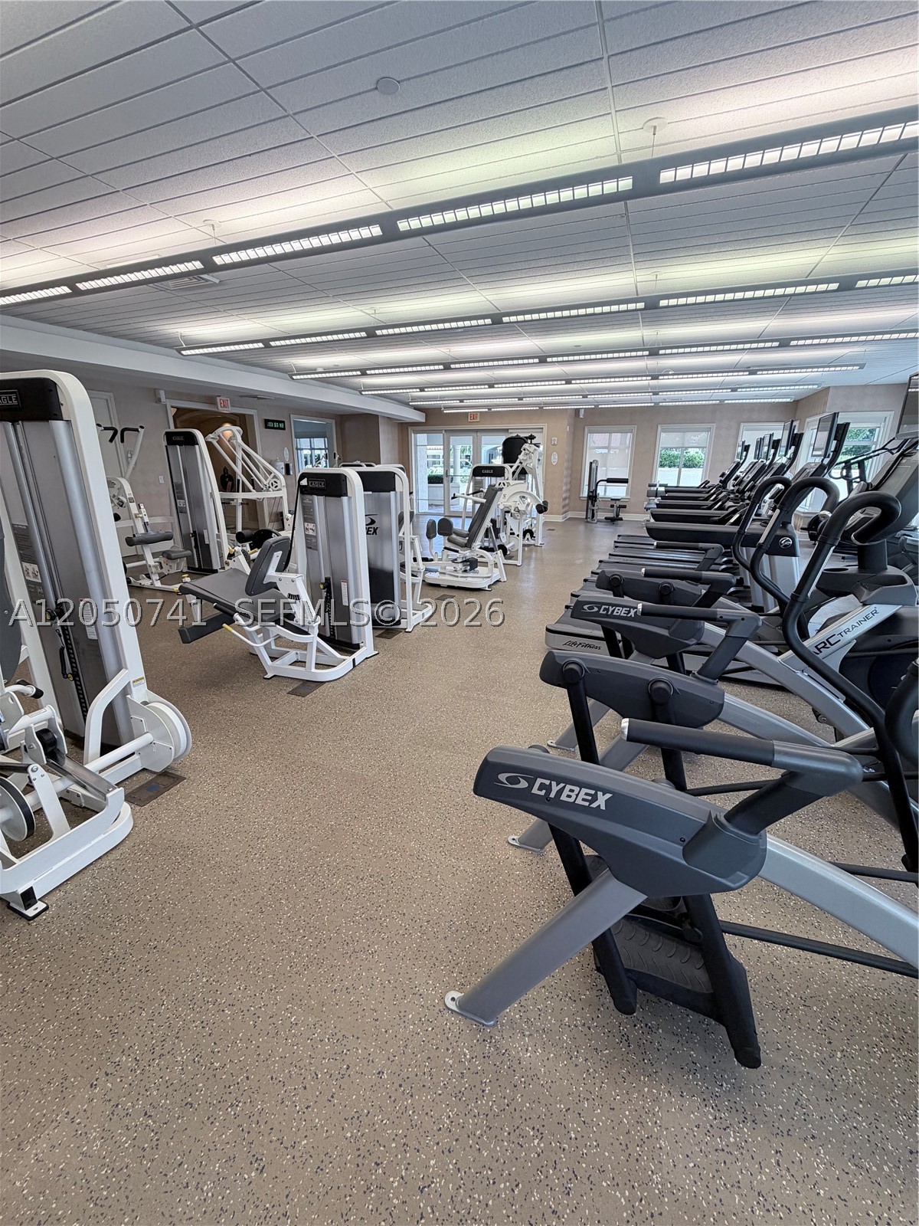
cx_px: 460
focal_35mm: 14
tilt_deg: -17.6
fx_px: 496
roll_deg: -0.3
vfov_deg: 102.1
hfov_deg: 85.7
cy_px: 613
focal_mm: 2.22
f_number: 2.2
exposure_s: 1/120
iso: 80
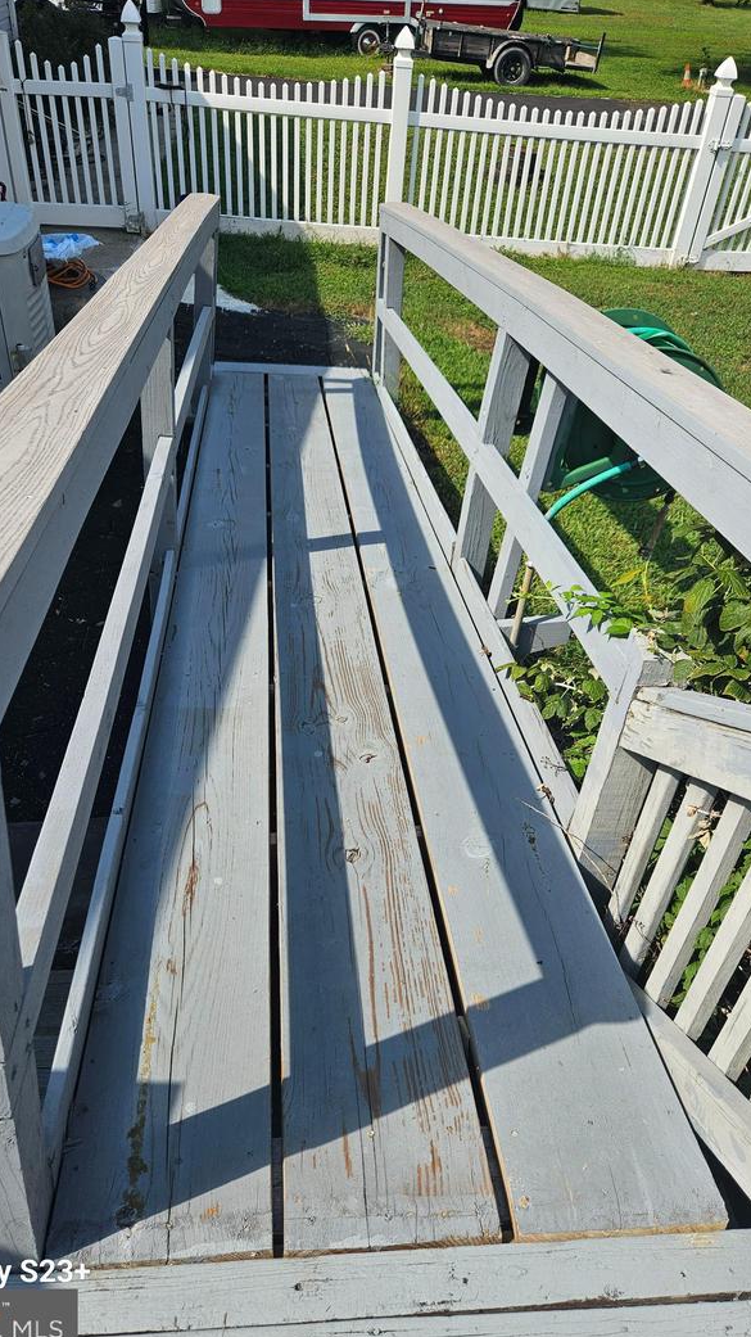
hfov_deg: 44.4
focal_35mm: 26
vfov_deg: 71.9
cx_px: 372
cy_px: 669
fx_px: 921
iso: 25
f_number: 1.8
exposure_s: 1/2000
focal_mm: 5.4
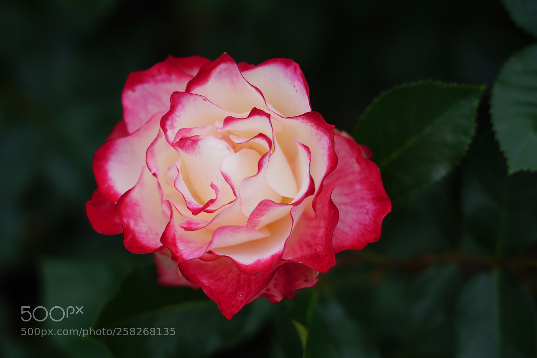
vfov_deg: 13.0
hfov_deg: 19.5
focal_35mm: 105
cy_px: 179
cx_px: 268
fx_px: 1566
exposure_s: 1/400
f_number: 4
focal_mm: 105
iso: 100
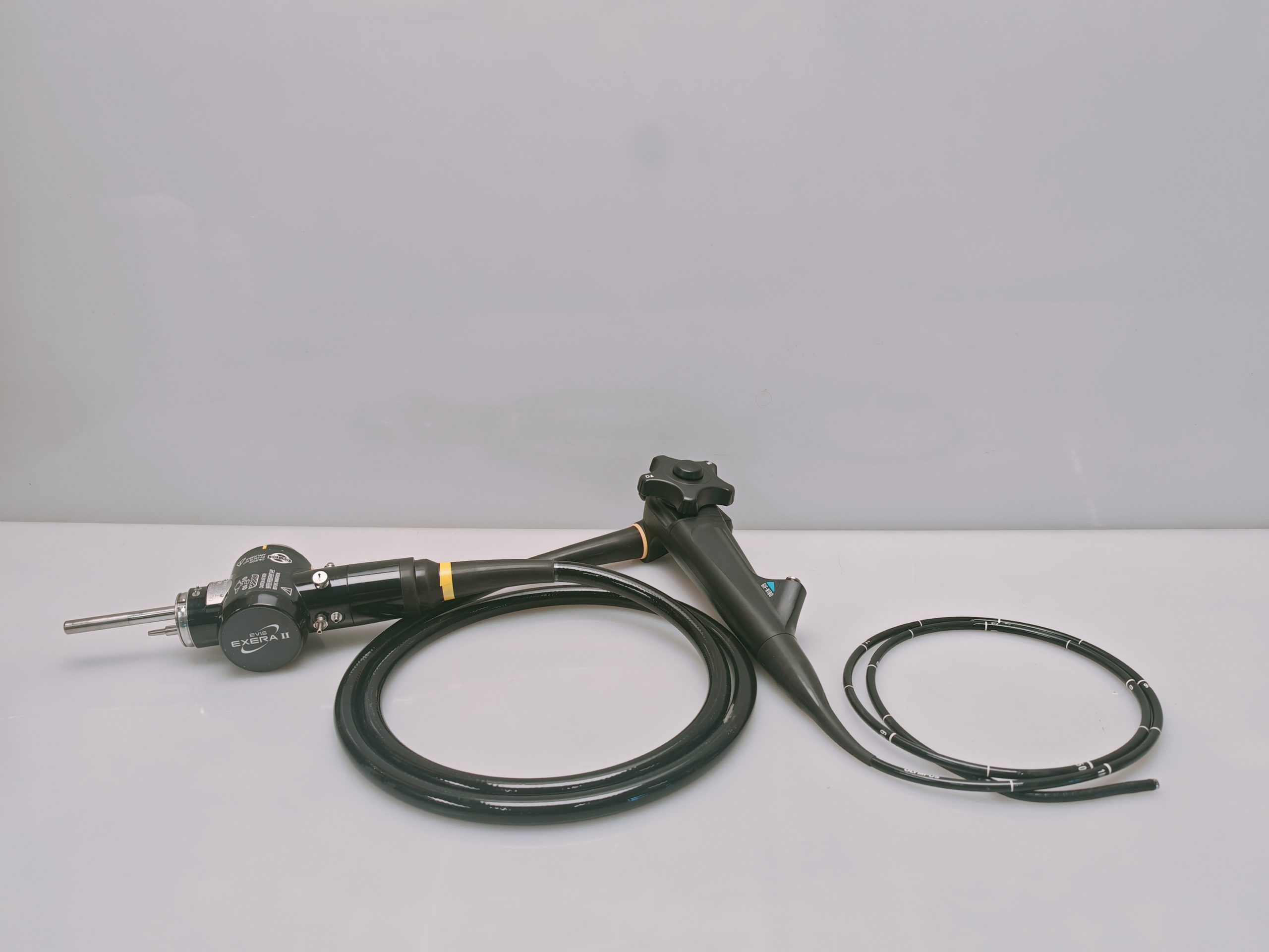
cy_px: 476
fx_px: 990
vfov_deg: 51.4
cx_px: 634
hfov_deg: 65.3
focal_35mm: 27
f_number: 2
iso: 125
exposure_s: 1/100
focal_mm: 6.83
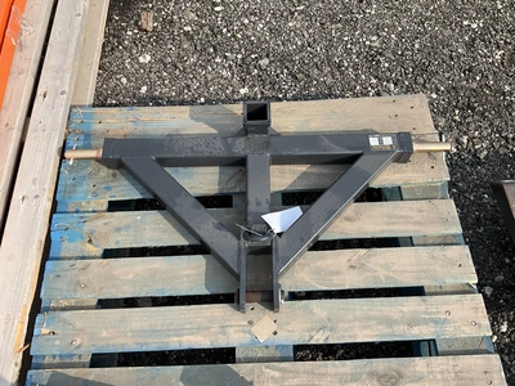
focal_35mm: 29
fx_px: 431
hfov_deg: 61.7
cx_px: 258
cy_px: 193
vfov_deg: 48.2
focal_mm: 3
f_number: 1.8
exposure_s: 1/962
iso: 25
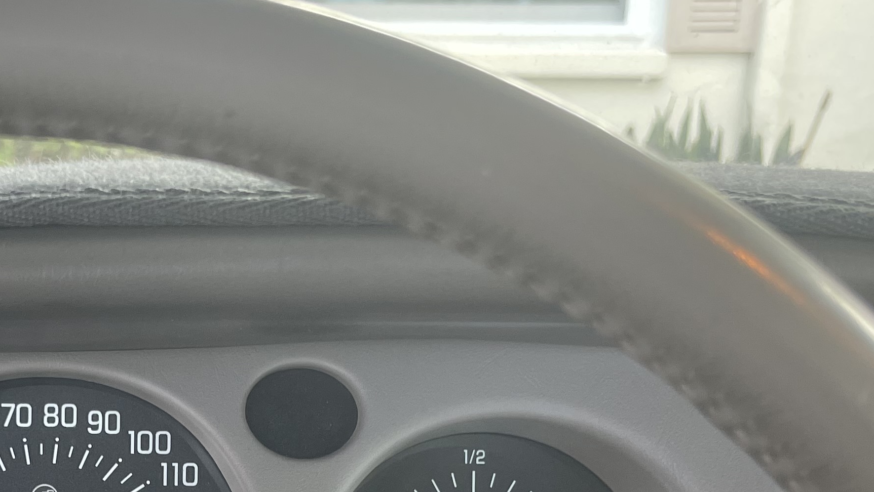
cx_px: 124
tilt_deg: -18.9
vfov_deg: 18.6
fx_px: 1437
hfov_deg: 32.5
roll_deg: -0.4
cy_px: 554
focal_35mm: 62
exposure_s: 1/112
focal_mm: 5.1
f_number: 1.6
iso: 125
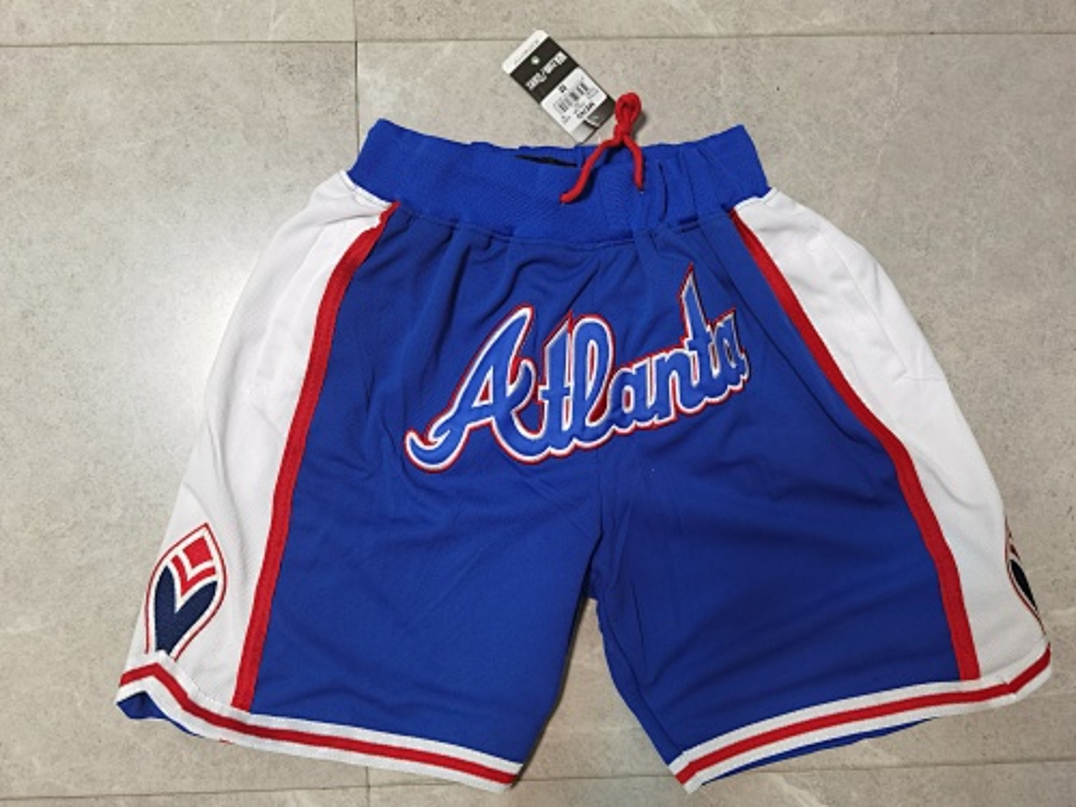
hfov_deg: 65.3
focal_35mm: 27
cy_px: 404
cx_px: 538
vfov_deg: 51.4
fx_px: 839
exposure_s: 1/50
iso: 125
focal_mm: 6.71
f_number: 1.9
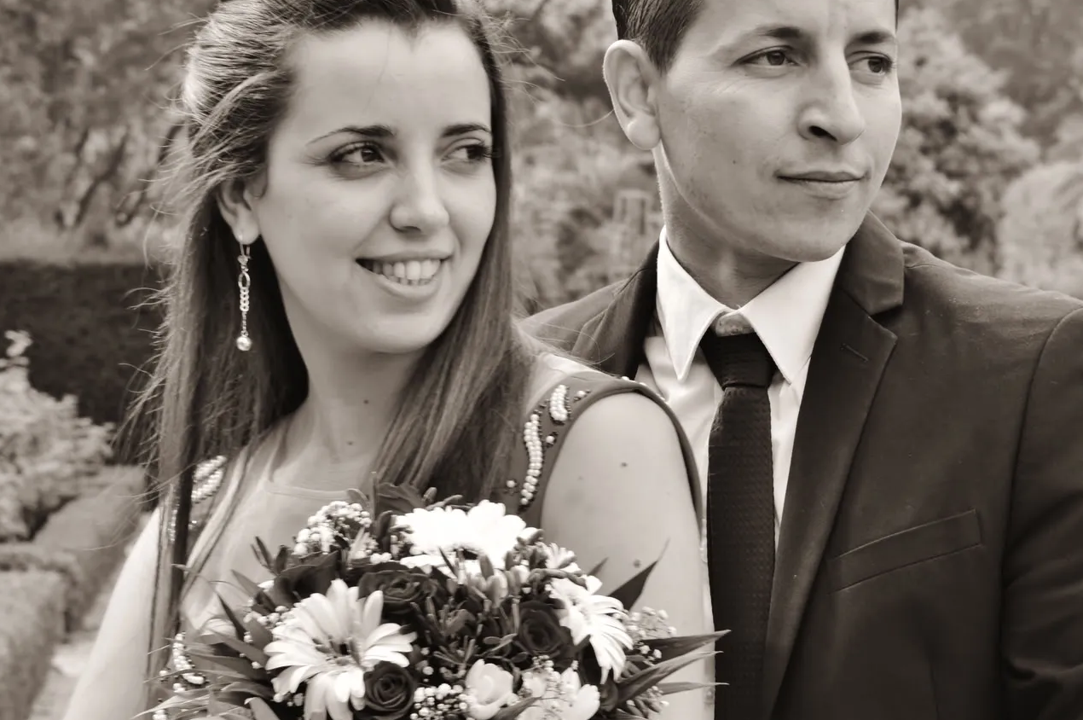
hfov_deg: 16.4
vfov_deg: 11.0
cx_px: 499
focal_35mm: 125
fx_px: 3749
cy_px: 321
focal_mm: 55
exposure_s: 1/125
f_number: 10
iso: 200
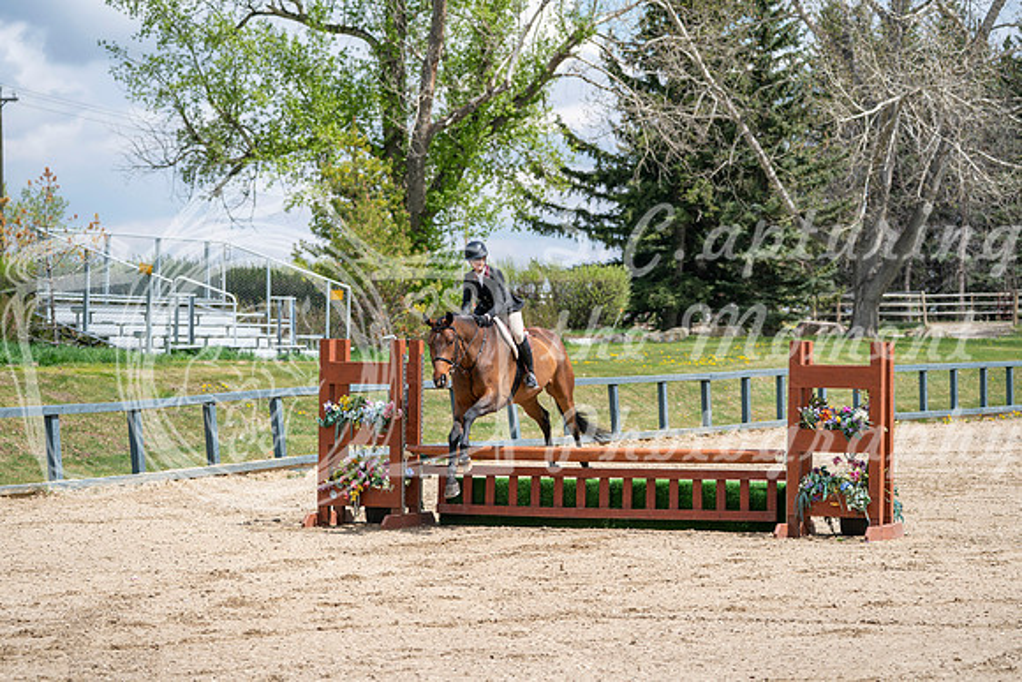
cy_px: 341
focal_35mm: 143
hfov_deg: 14.3
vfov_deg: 9.6
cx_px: 511
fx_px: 4060
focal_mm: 143
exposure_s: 1/500
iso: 100
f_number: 5.6
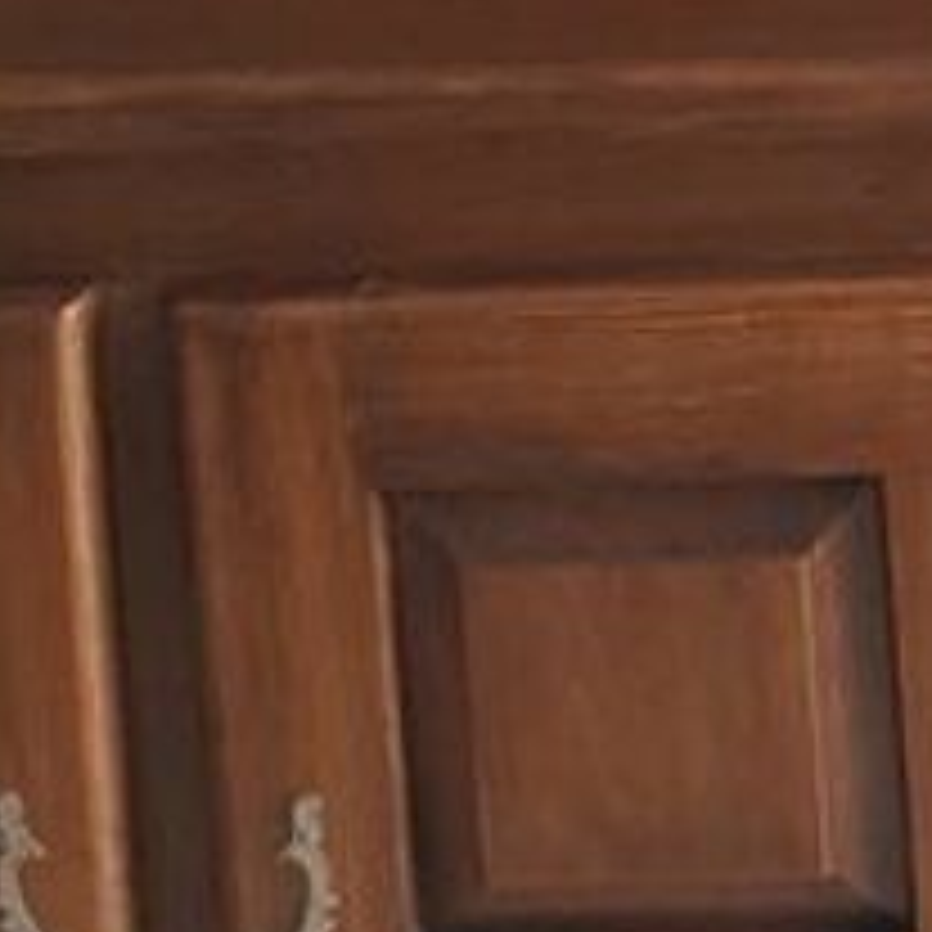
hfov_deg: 10.9
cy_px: -1119
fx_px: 4508
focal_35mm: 148
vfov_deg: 10.5
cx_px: 1805
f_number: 1.7
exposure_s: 1/50
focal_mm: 4.2
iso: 100
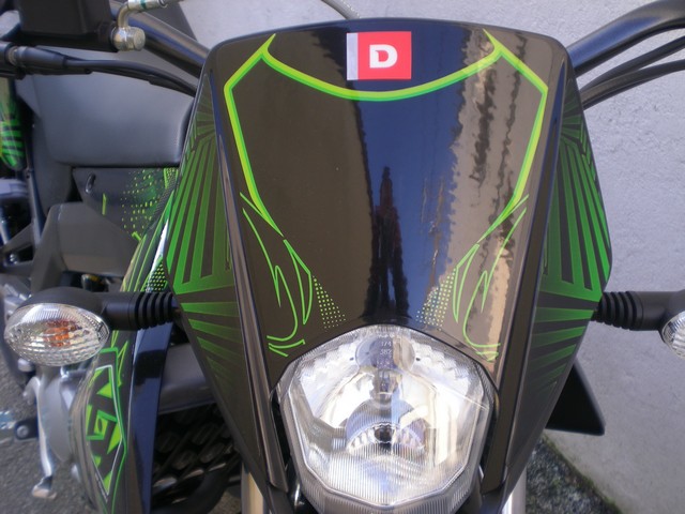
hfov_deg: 42.9
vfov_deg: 32.9
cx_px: 342
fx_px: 871
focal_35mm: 44
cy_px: 257
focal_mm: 7.4
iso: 50
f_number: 3.5
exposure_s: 1/74
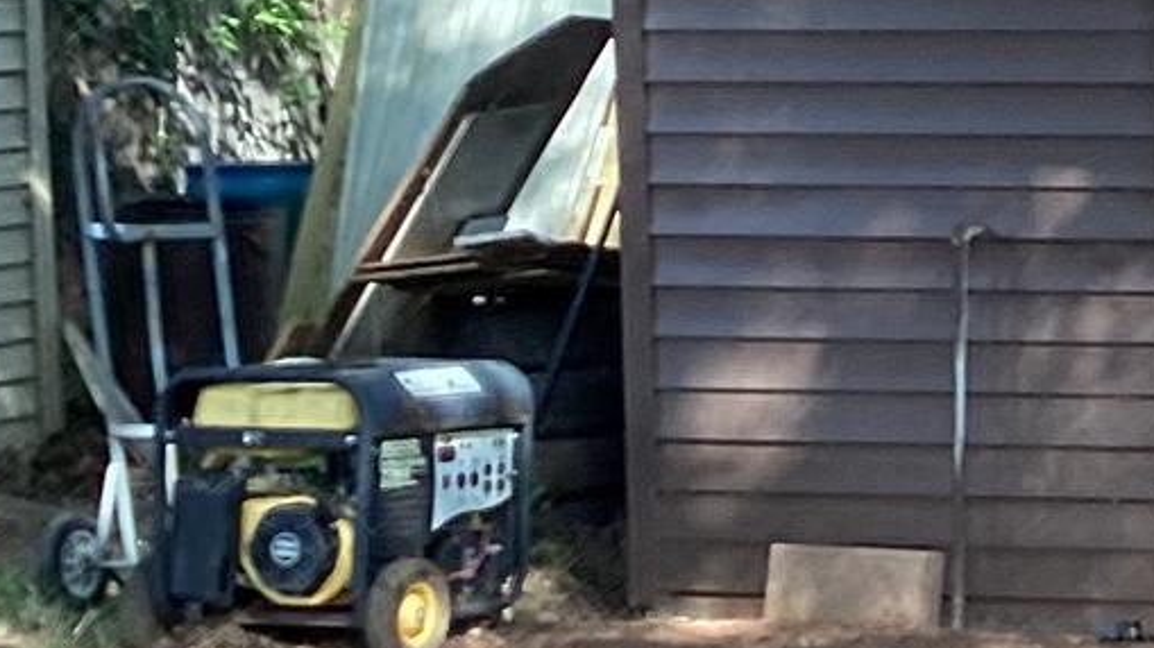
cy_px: 48
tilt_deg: -6.6
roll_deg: +0.2
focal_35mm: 136
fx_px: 4160
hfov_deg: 14.3
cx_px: 1929
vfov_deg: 8.9
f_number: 2.4
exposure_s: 1/120
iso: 32
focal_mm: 3.3
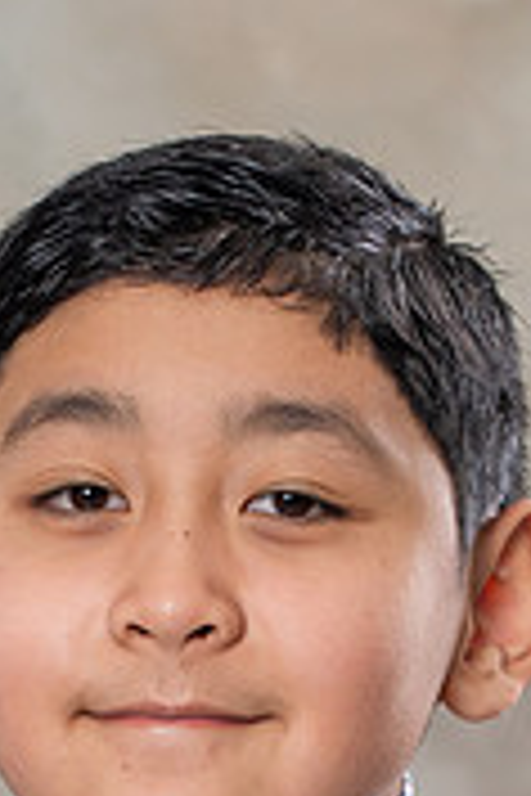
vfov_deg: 3.0
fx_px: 15044
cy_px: 1308
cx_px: 131
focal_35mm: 680
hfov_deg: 2.0
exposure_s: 1/125
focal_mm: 120
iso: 100
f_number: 5
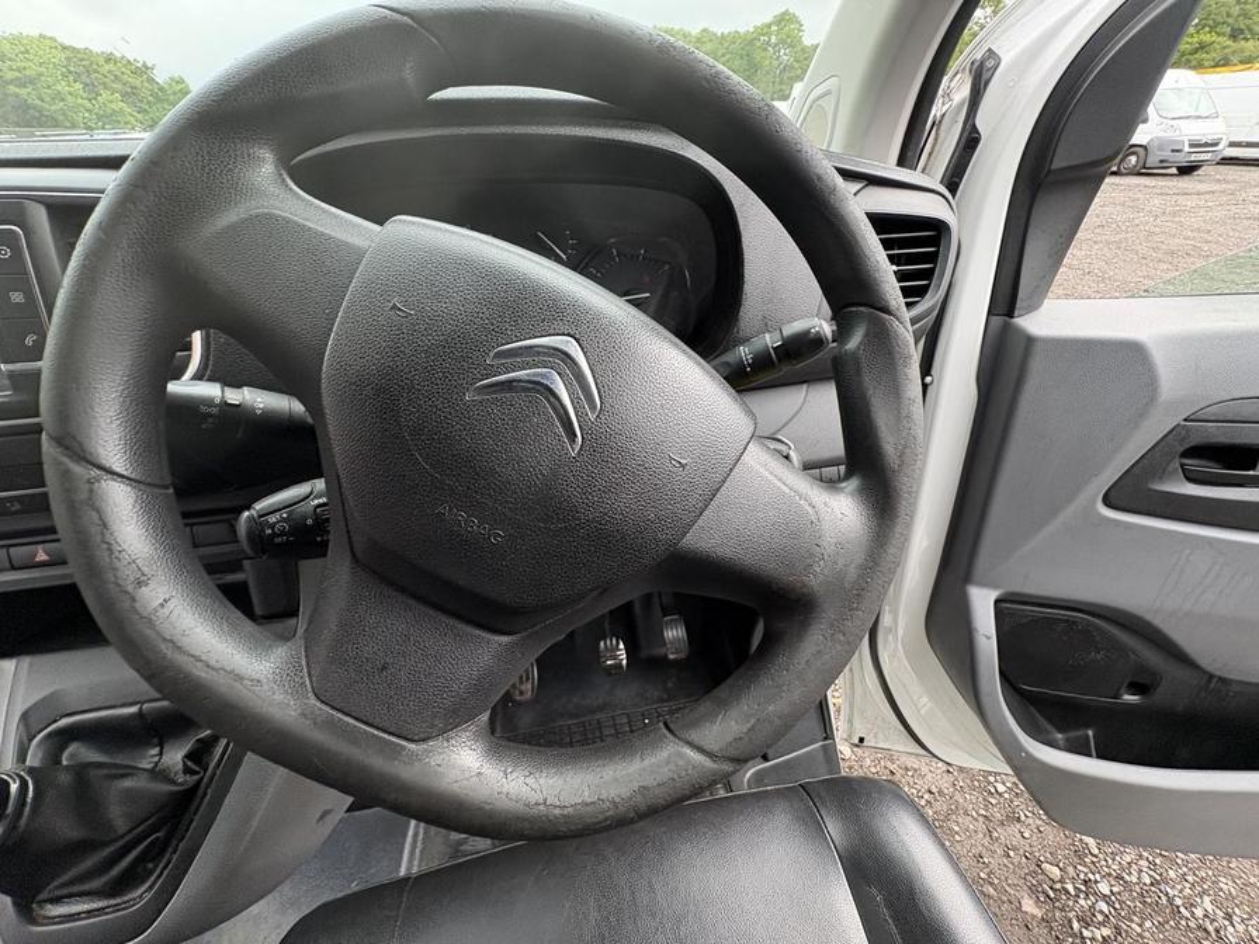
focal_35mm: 14
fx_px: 509
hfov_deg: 102.1
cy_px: 472
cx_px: 630
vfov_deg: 85.7
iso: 100
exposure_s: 1/141
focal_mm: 2.22
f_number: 2.2
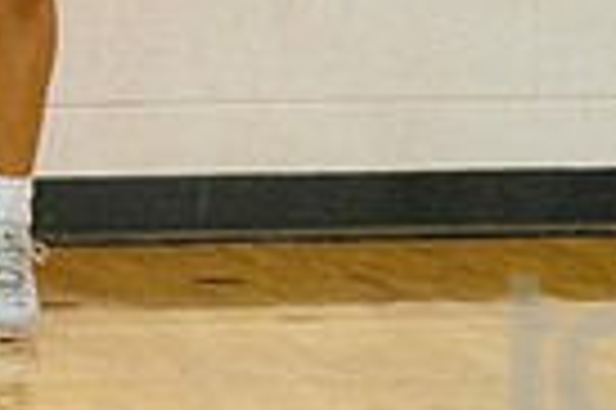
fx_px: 13792
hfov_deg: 2.6
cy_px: -196
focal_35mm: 807
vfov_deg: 1.7
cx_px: 9
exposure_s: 1/640
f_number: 4.5
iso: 6400
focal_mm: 190
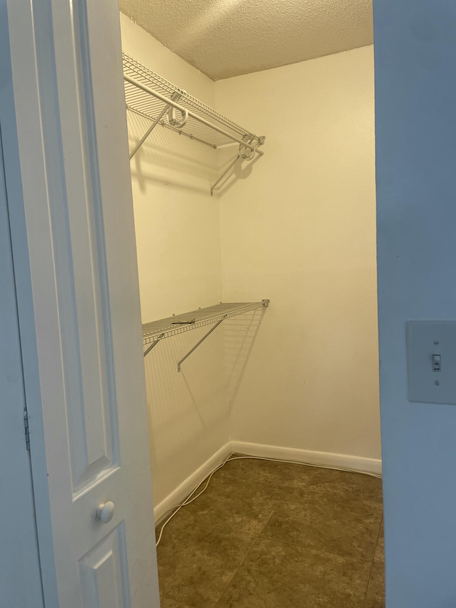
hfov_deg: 53.1
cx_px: 228
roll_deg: +2.8
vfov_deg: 67.3
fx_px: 457
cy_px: 304
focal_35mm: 26
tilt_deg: -4.5
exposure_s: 1/60
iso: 64
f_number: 1.6
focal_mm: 4.2
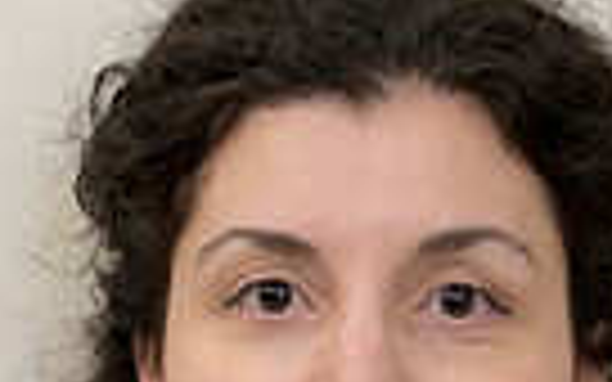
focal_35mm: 606
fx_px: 10107
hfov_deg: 3.5
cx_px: 374
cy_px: 683
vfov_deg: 2.2
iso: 5000
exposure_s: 1/80
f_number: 4
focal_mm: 180
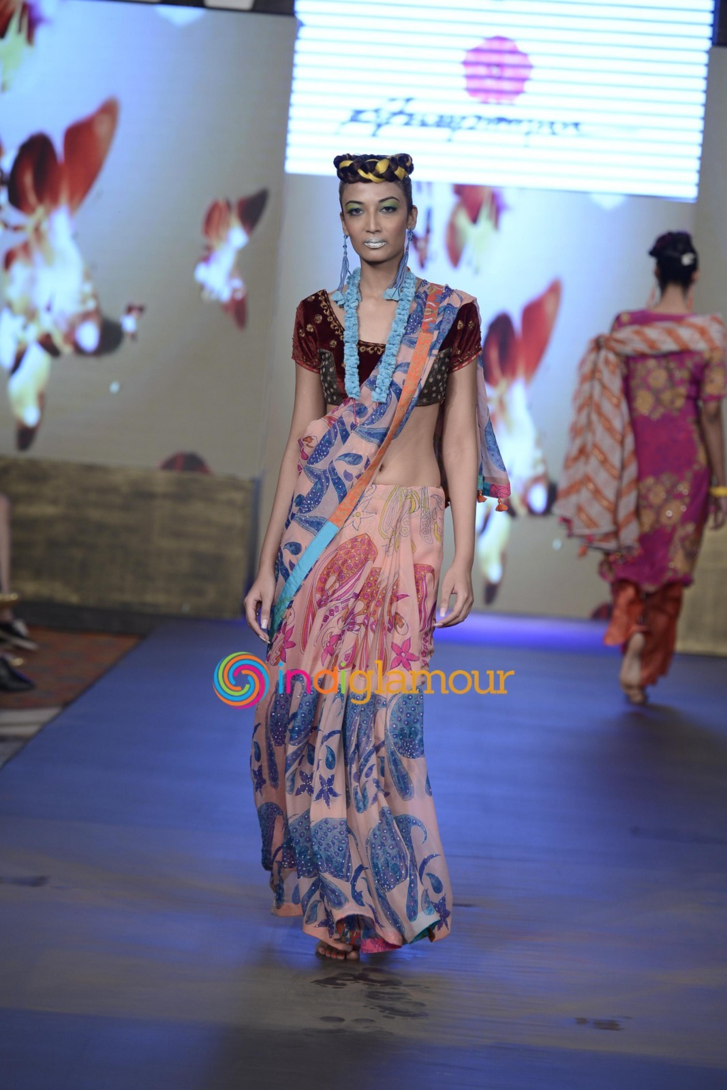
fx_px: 4542
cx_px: 364
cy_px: 545
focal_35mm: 150
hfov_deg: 9.2
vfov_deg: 13.7
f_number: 4.5
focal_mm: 150
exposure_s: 1/250
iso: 800
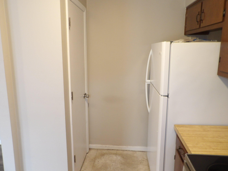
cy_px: 83
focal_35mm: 25
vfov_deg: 54.9
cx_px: 114
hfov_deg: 69.4
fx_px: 165
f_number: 3.2
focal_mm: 4.3
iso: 232
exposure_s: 1/17
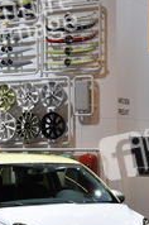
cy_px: 87
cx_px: 49
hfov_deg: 10.1
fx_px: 841
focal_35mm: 135
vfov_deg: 15.2
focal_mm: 40
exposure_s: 1/125
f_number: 6.3
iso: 400
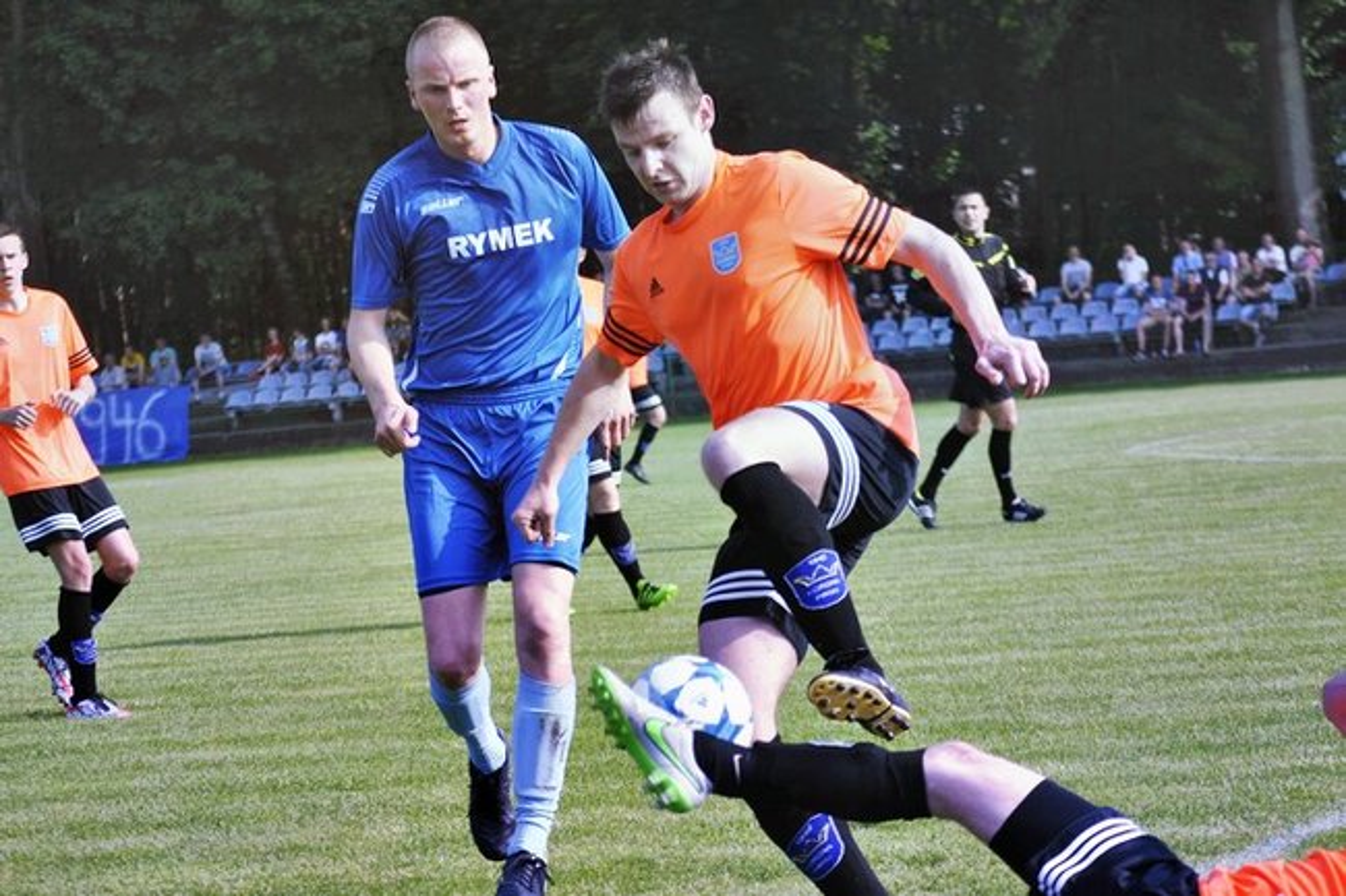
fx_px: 4037
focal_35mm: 108
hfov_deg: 18.9
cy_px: 448
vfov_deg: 12.7
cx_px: 673
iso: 140
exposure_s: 1/1000
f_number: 4.2
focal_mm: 72
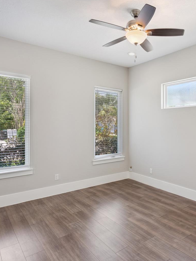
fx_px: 181
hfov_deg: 54.8
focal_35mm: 24
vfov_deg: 71.6
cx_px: 140
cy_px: 129
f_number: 9
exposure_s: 1/50
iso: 400
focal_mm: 16
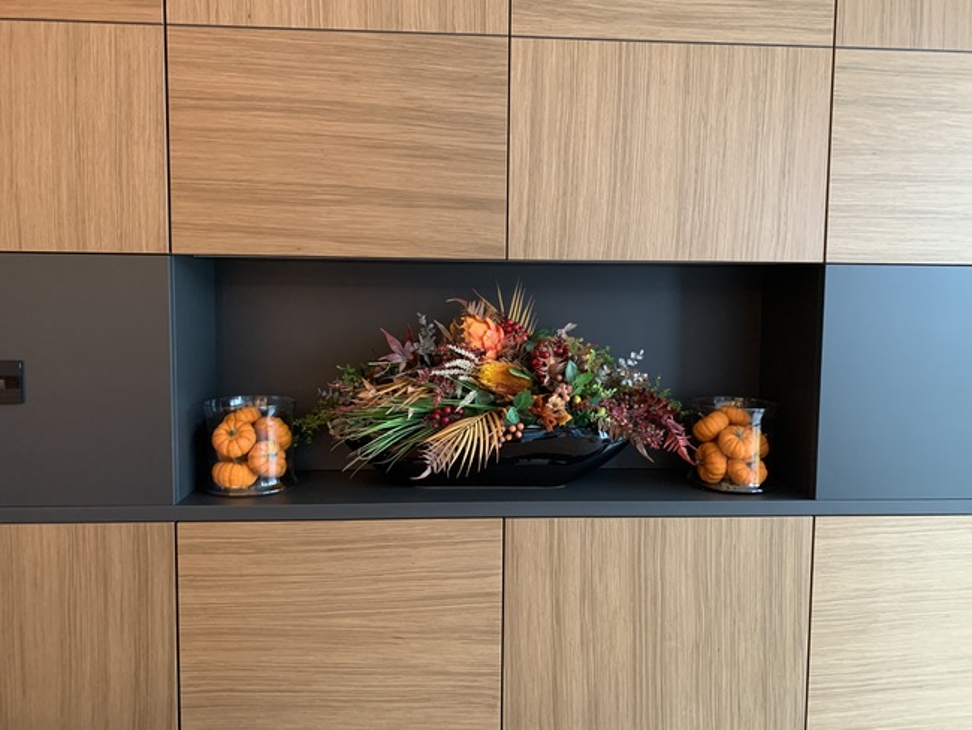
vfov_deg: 53.1
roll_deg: -1.1
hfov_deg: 67.3
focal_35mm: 26
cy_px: 365
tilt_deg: -4.2
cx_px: 486
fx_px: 730
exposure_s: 1/33
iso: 400
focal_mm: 4.25
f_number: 1.8
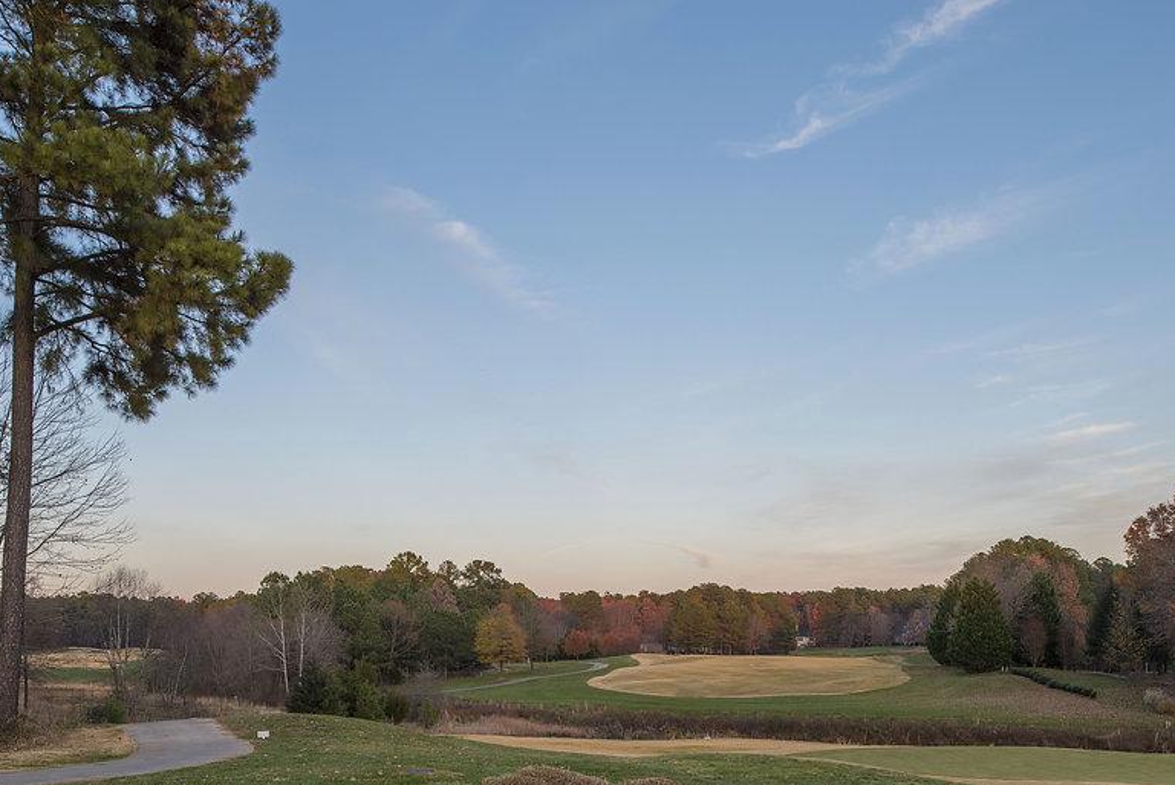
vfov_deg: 41.0
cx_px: 554
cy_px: 327
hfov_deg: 58.7
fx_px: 1045
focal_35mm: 32
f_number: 8
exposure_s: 1/125
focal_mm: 24
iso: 320
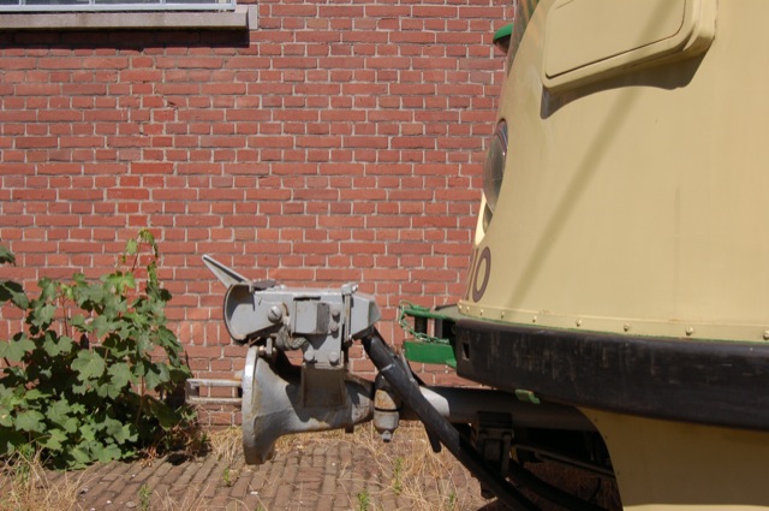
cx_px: 384
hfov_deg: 53.2
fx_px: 768
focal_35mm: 36
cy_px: 256
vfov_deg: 36.8
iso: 200
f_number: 9
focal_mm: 24
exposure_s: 1/320
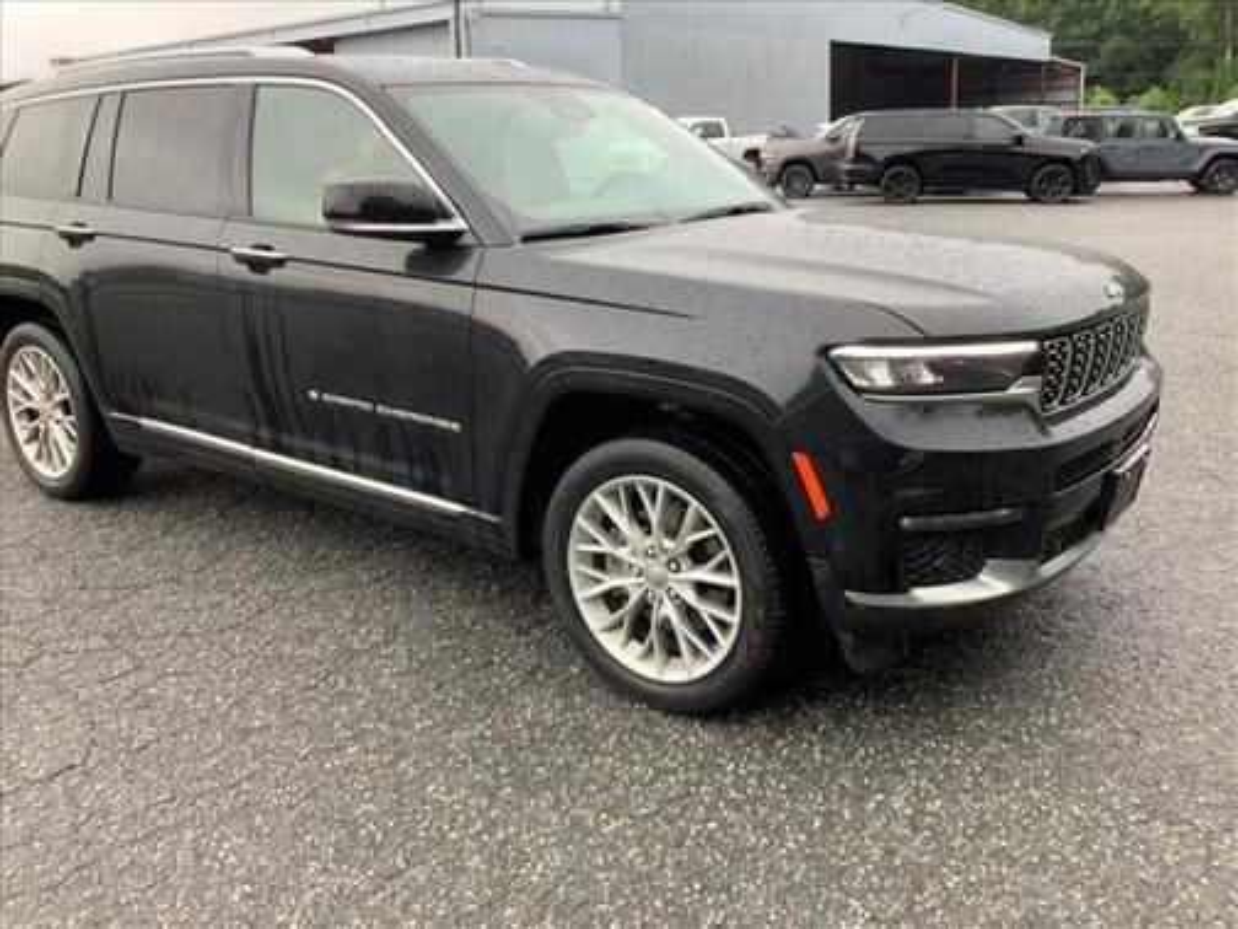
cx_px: 619
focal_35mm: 31
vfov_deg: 45.4
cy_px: 464
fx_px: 1109
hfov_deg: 58.4
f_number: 2.4
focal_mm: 3.3
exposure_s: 1/120
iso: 50
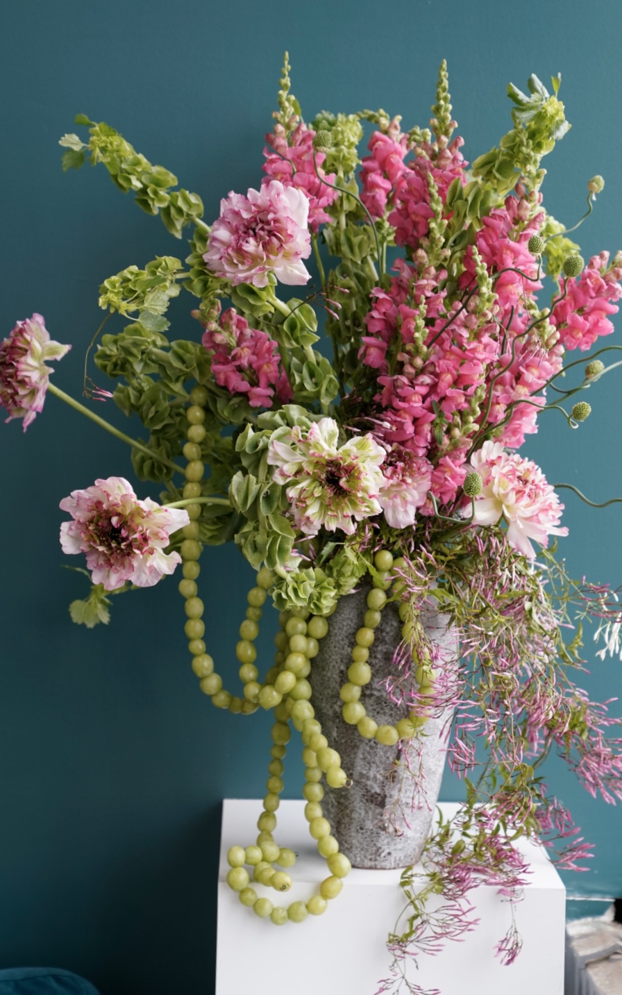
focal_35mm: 72
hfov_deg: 18.1
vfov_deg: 28.6
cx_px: 306
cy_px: 499
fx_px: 1952
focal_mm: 70
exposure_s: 1/160
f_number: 4
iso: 400
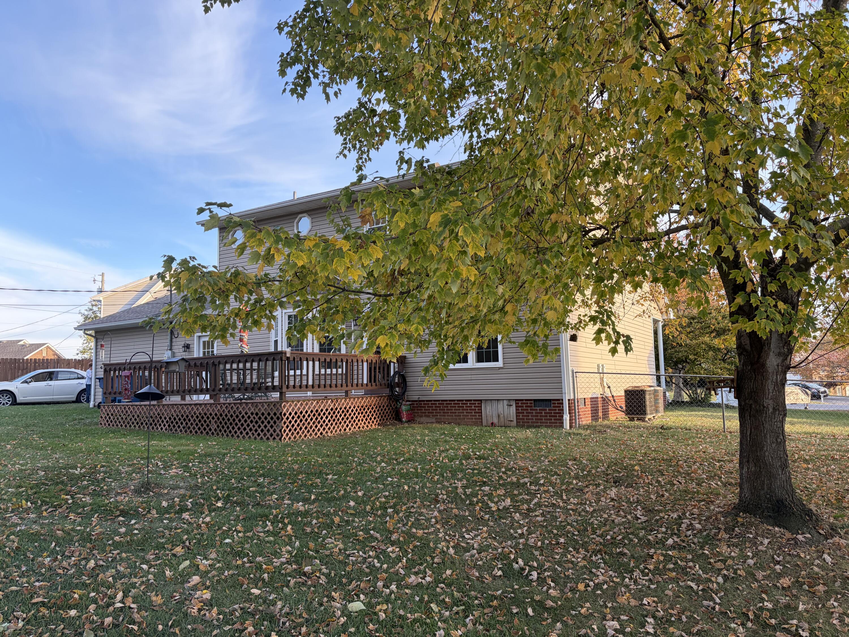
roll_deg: +1.6
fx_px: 638
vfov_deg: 53.1
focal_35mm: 26
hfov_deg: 67.3
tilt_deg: +6.8
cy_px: 318
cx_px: 424
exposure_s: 1/333
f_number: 1.6
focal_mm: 5.96
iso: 64
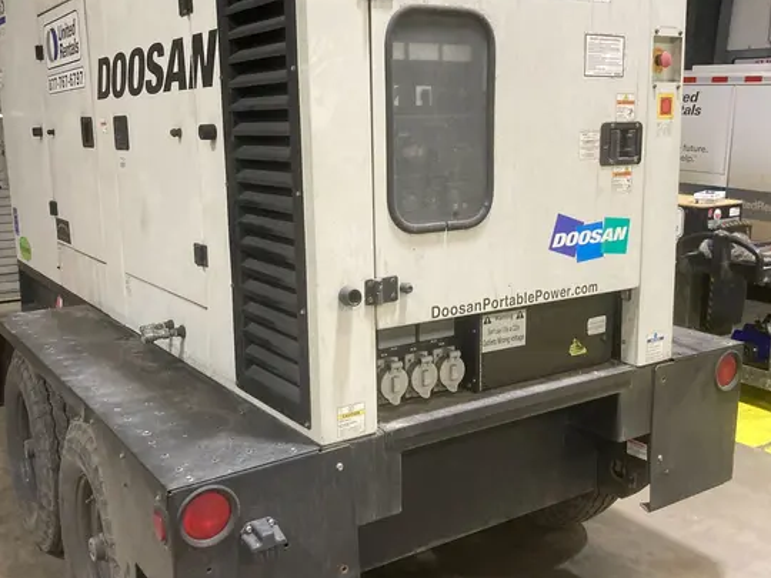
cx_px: 387
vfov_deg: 37.7
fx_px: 846
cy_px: 280
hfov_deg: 49.0
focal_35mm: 38
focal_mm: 3.99
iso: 250
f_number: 1.8
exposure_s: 1/60
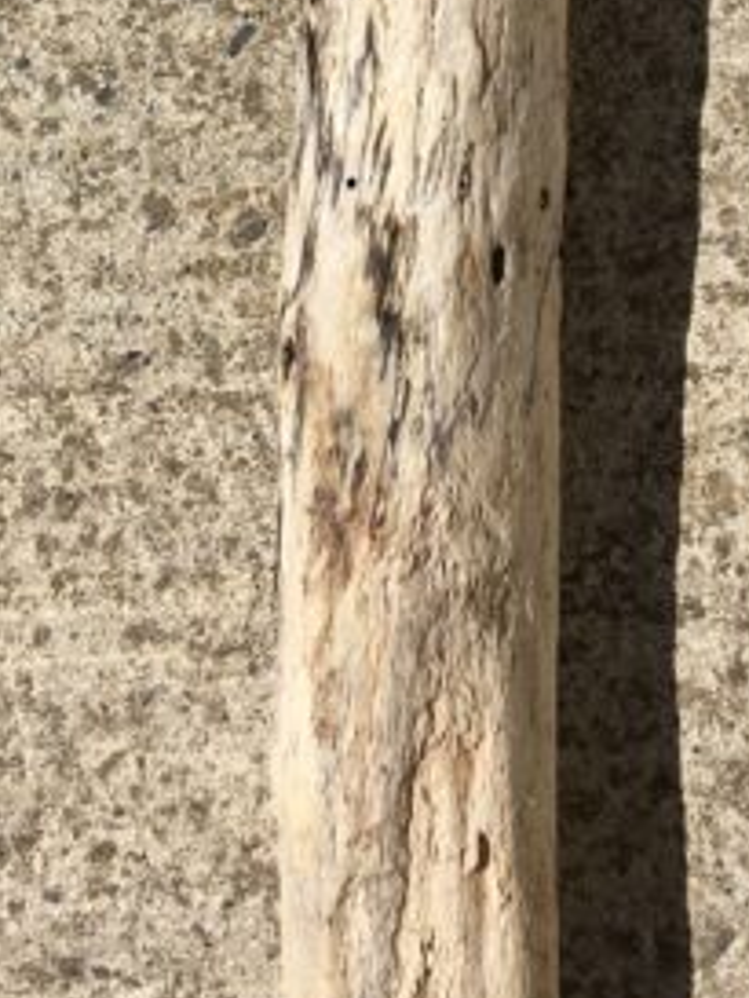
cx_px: 380
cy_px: -175
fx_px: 2450
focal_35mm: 85
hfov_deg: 17.4
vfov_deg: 21.5
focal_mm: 4.15
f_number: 2.2
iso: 25
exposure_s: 1/3663
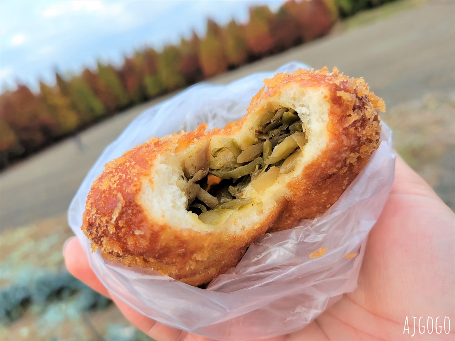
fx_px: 342
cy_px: 170
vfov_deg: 53.1
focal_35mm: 26
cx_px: 228
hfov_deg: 67.3
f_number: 1.8
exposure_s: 1/271
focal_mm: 5.4
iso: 40
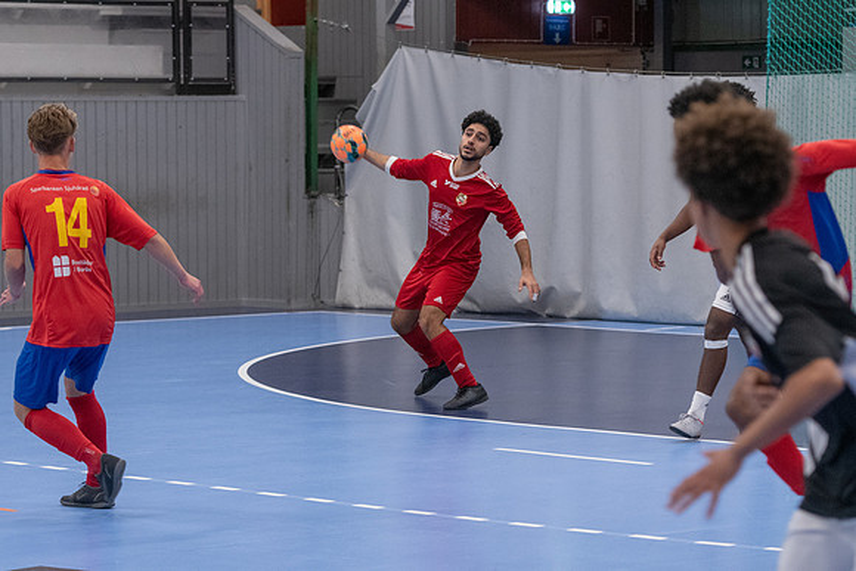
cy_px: 286
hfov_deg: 14.1
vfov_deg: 9.4
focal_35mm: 146
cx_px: 428
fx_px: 3464
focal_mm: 95
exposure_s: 1/500
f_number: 3.5
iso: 4500
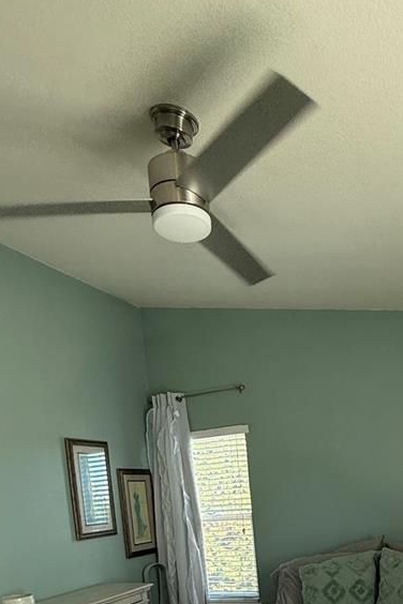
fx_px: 521
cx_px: 307
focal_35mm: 31
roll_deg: +3.9
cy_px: 543
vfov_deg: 52.9
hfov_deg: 41.0
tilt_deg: -4.3
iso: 125
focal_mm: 2.22
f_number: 2.2
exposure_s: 1/120
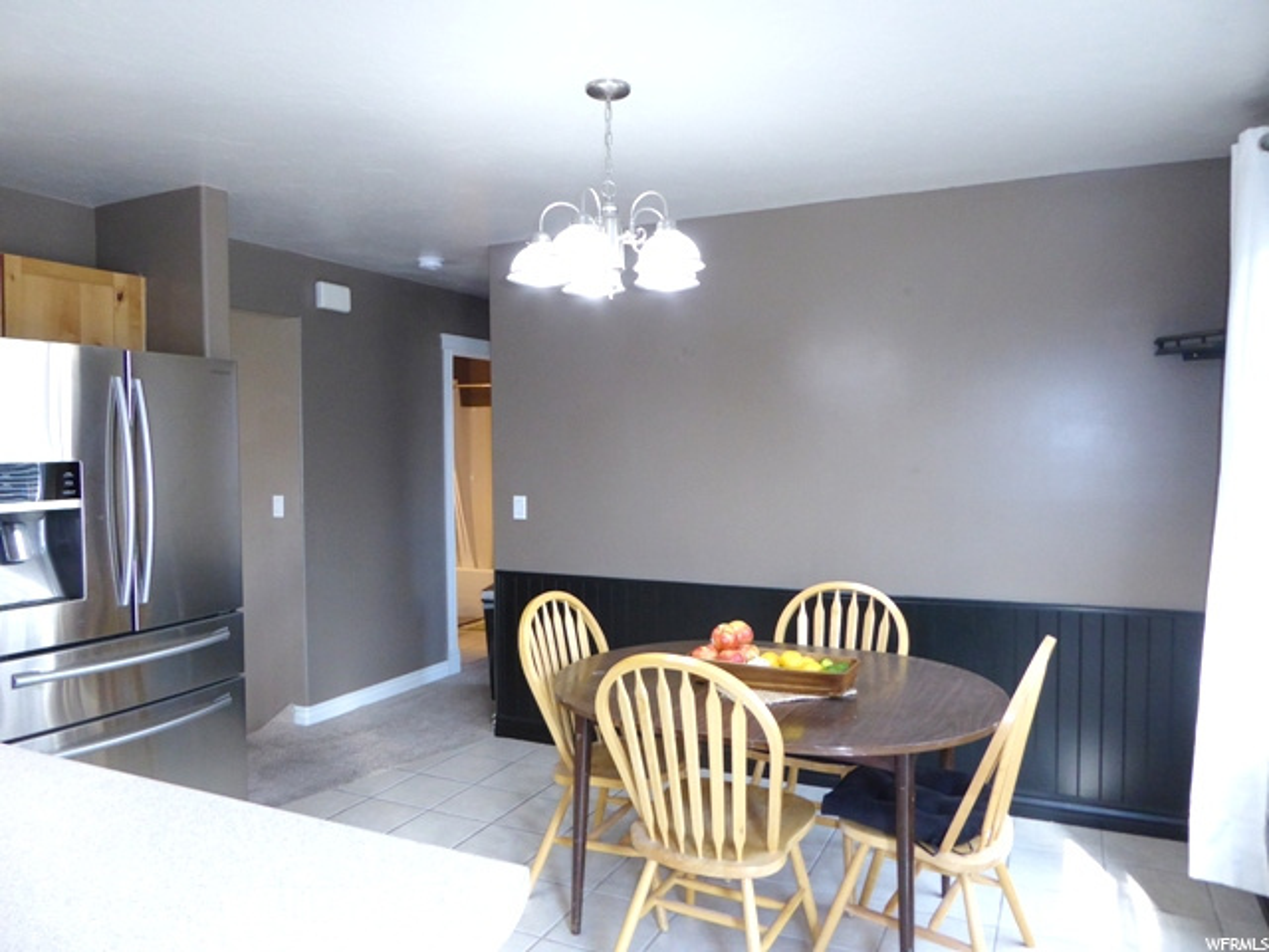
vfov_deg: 56.8
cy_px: 476
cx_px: 634
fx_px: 880
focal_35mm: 24
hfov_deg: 71.6
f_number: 3.3
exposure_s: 1/60
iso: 400
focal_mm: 4.3
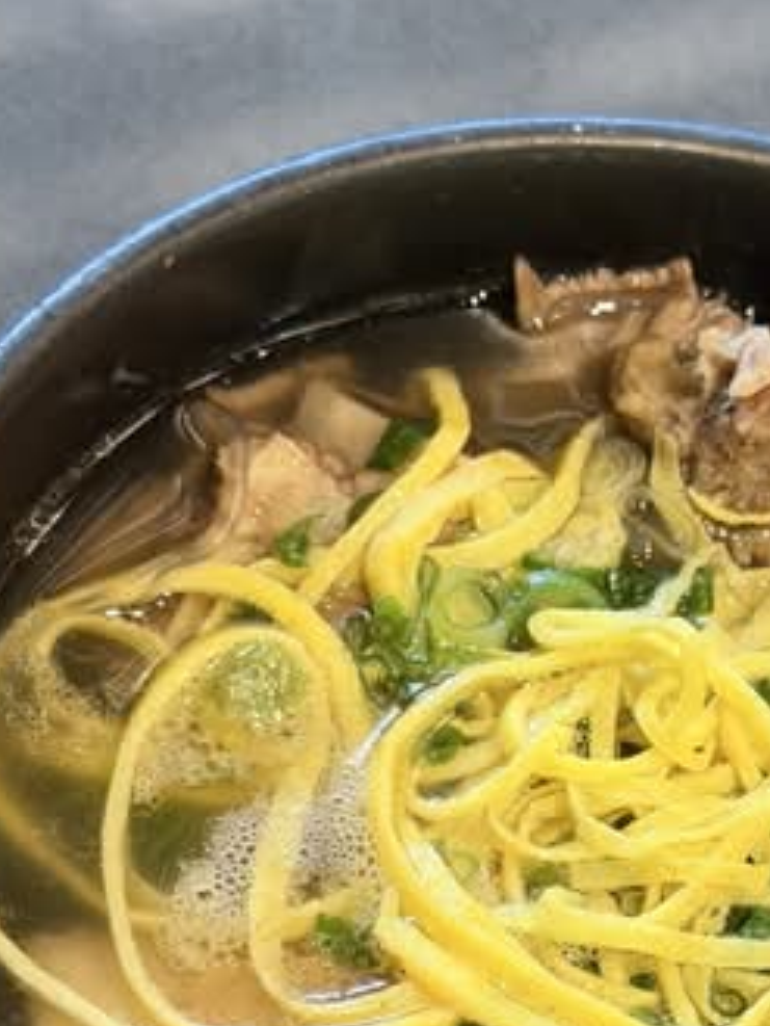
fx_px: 3171
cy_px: 862
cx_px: 664
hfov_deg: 13.7
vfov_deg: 18.2
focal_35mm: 107
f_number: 1.78
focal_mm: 6.76
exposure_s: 1/60
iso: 200
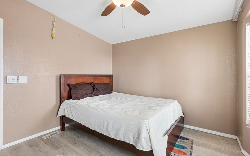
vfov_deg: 68.0
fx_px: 116
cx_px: 130
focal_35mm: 17
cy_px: 75
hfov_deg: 94.3
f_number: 8
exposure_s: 1/10
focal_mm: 16
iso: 400
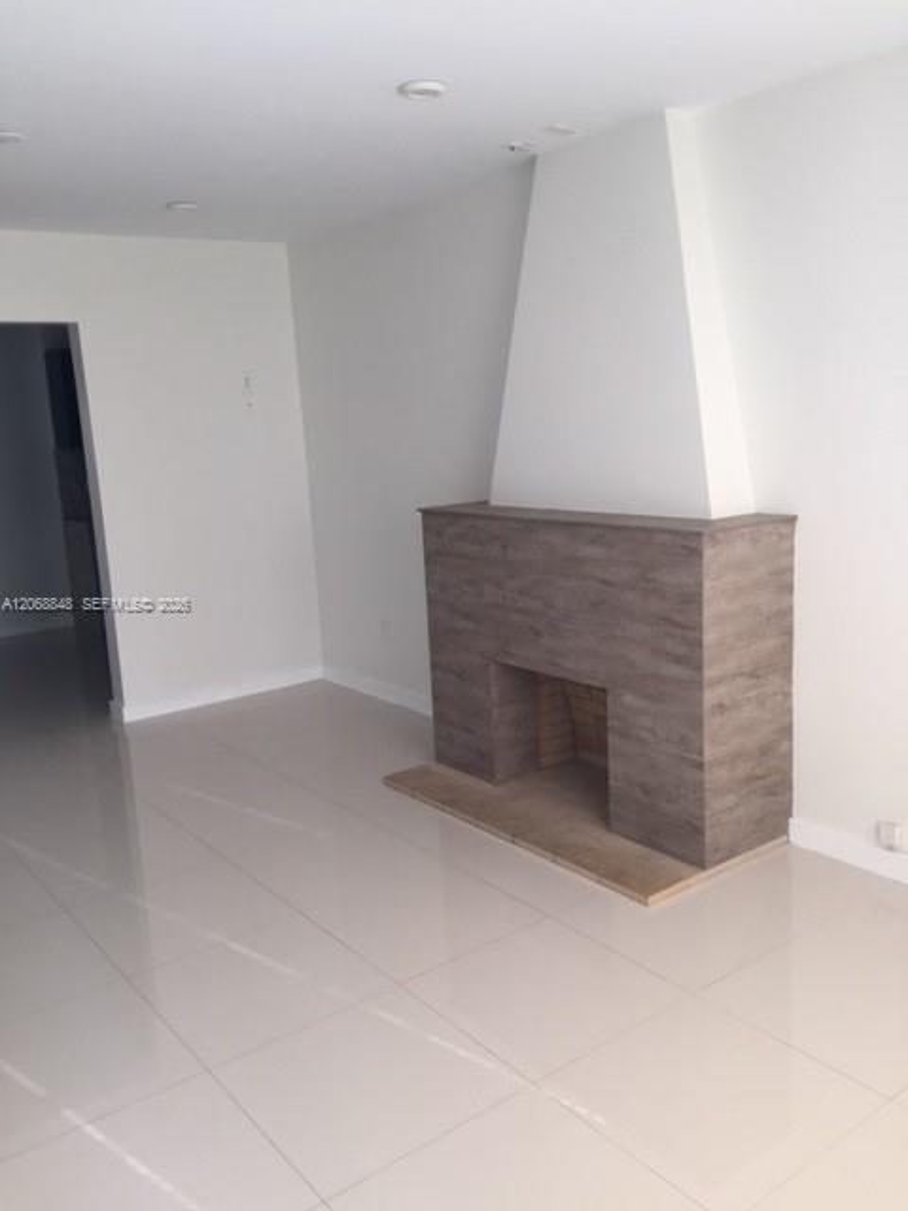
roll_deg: +2.6
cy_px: 606
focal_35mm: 29
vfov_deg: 61.7
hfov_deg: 48.2
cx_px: 454
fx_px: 1014
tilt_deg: -10.0
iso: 40
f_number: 2.2
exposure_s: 1/120
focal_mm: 4.15
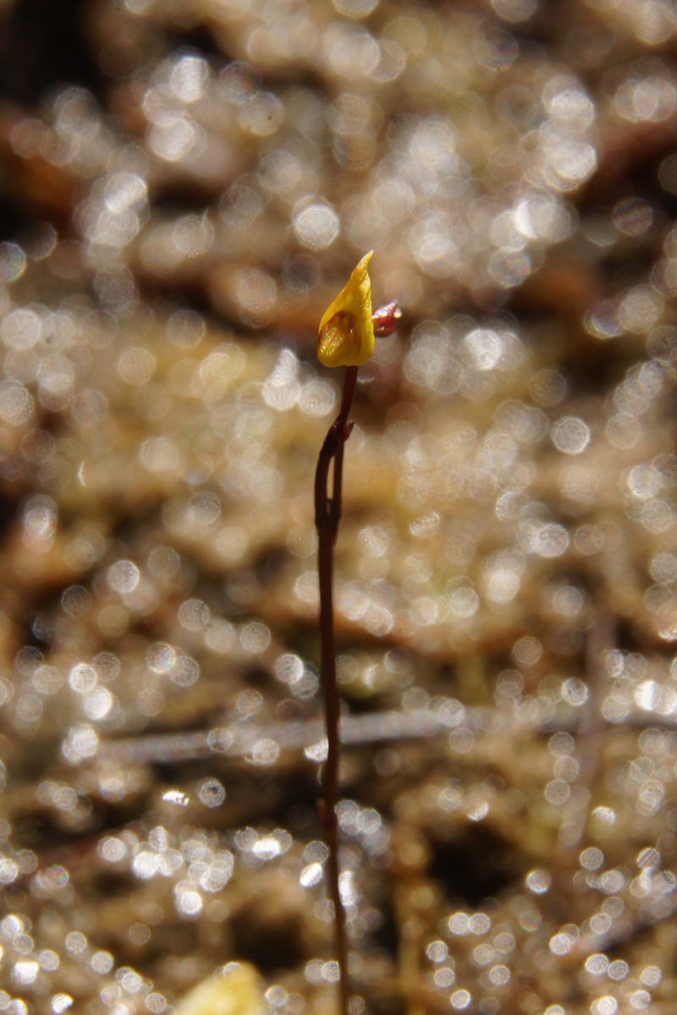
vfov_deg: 19.5
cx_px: 338
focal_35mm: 105
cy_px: 508
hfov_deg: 13.0
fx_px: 2962
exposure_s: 1/80
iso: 400
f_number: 14
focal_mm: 70
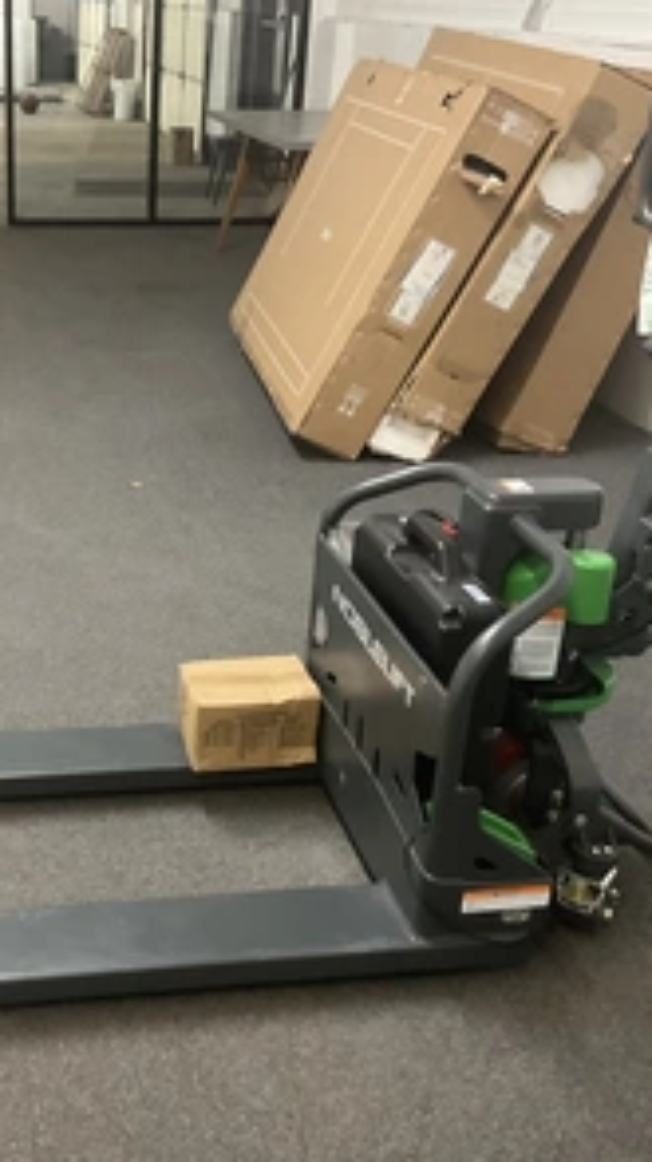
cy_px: 577
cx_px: 111
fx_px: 1324
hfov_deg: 27.0
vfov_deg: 47.4
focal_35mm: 43
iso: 250
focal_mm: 3
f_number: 1.8
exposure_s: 1/30
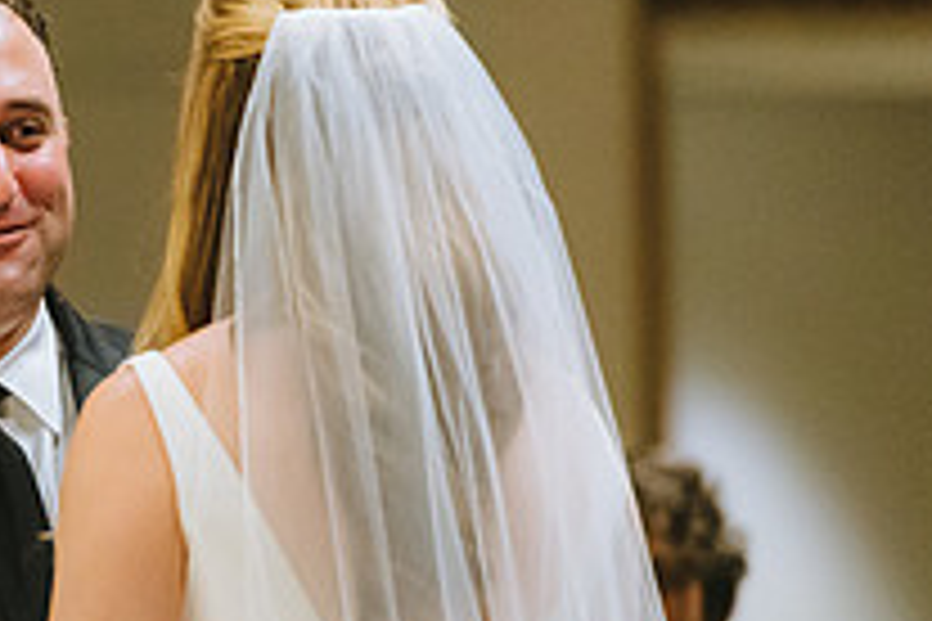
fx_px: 14523
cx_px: -252
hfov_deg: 3.7
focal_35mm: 561
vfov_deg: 2.5
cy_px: 479
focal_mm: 200
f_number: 2.8
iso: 3200
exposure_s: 1/400
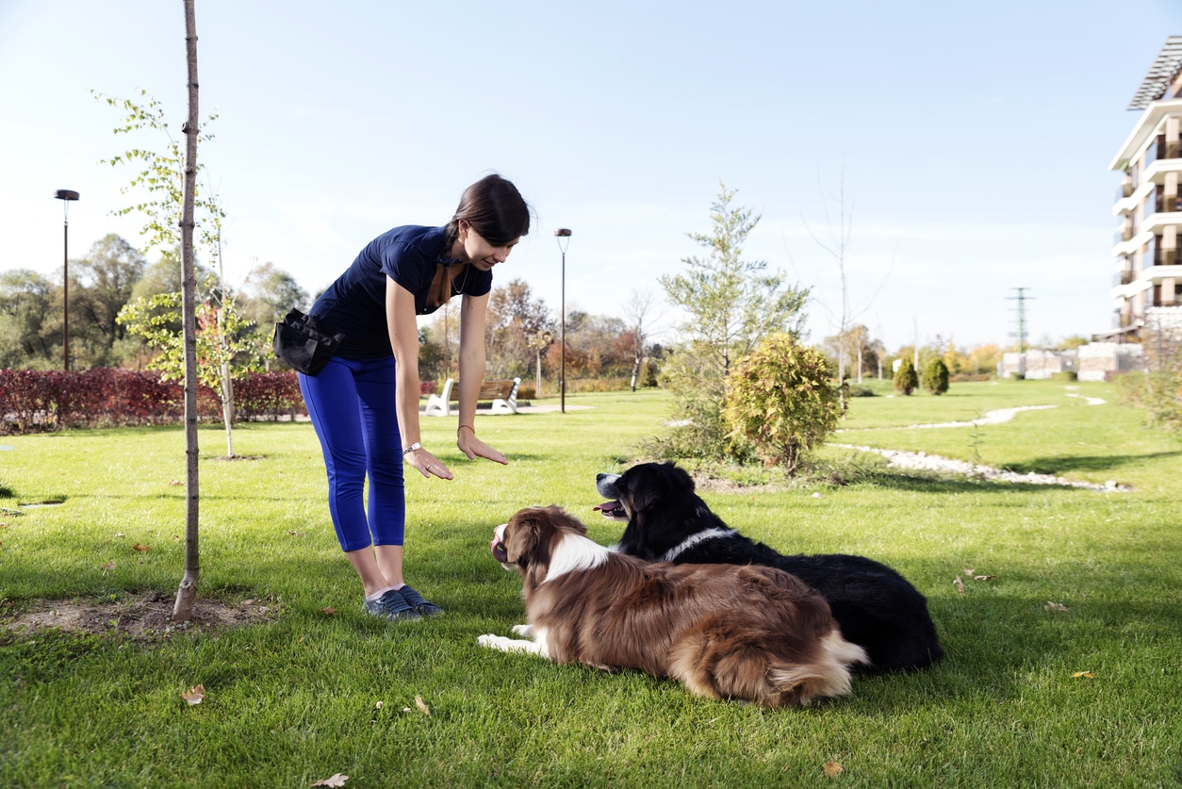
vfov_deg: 43.6
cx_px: 591
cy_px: 394
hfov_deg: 61.9
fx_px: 985
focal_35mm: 30
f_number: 5
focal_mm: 30
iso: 100
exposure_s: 1/320
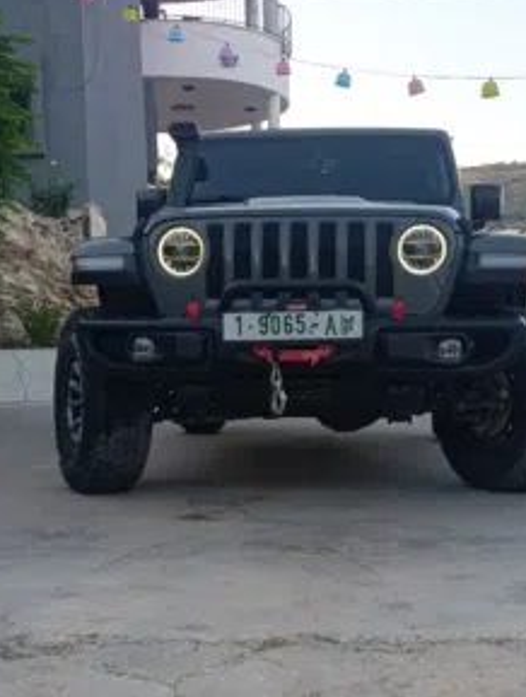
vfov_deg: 37.4
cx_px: 277
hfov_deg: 28.7
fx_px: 1029
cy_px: 388
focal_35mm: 51
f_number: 1.6
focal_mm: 6.14
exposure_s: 1/100
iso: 100
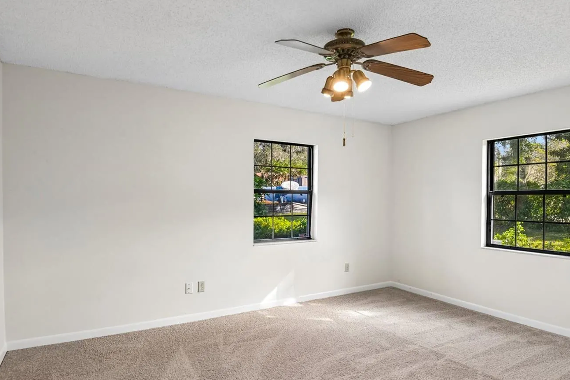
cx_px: 284
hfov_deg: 81.2
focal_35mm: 21
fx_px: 332
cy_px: 201
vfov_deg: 59.4
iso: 400
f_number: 8
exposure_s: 1/30
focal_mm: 17
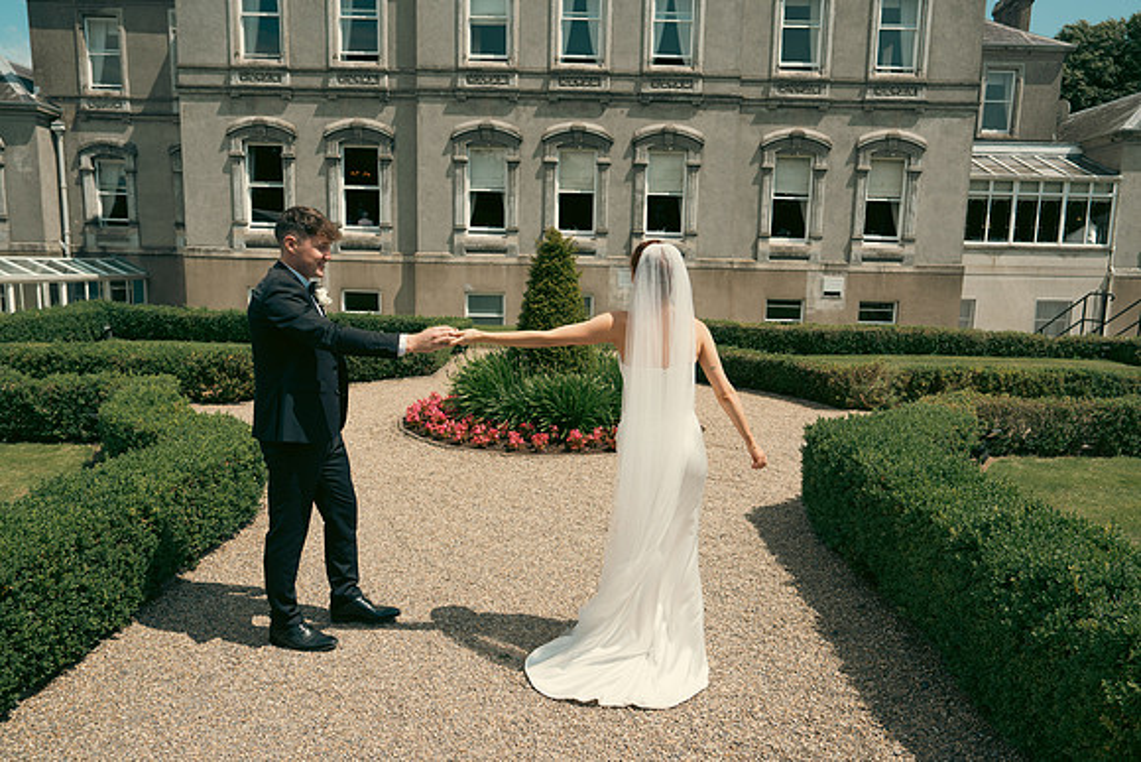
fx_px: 761
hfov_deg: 73.7
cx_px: 570
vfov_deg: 53.2
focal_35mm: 24
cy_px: 381
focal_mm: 24
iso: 125
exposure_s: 1/1600
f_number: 3.5
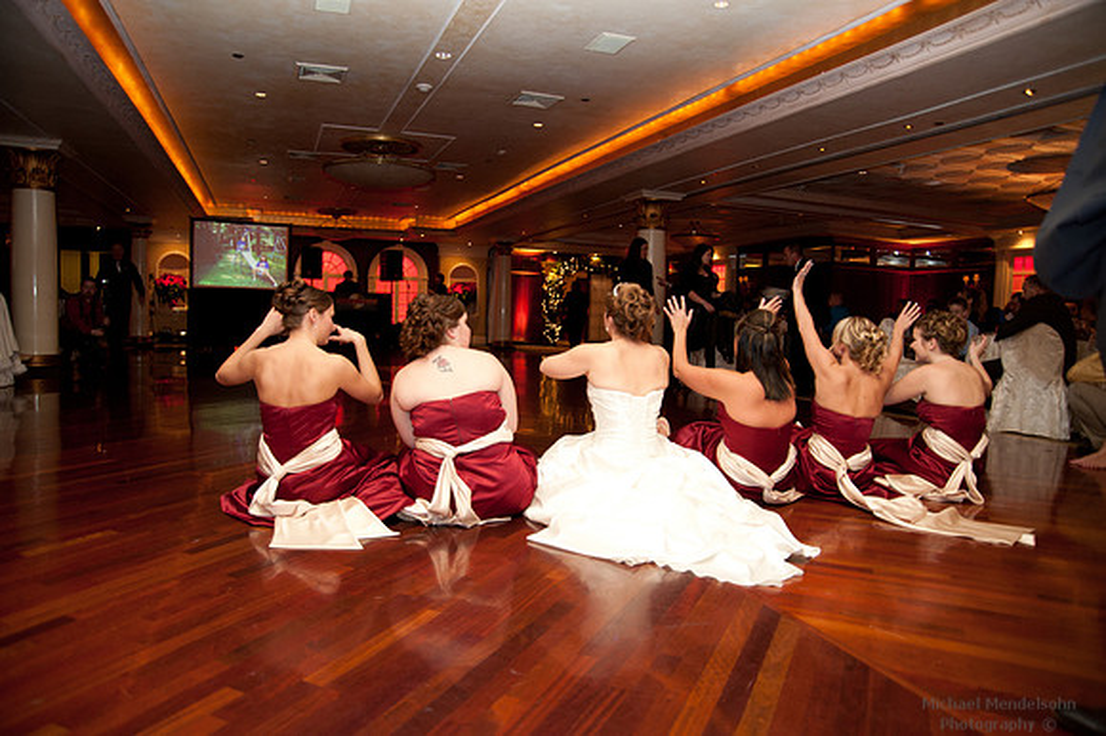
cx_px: 553
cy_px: 368
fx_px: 737
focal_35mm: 24
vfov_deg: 53.1
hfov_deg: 73.8
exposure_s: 1/60
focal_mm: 24
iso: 1250
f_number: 3.5
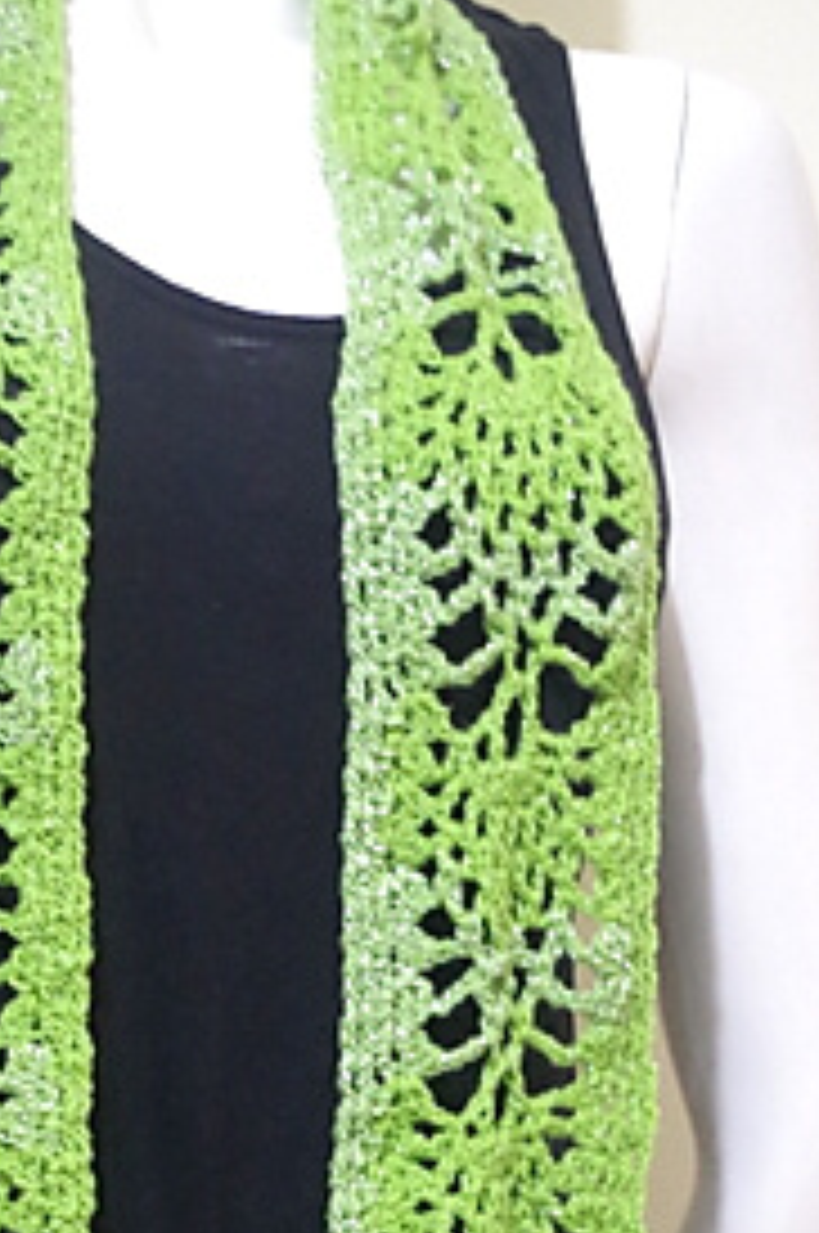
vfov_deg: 20.4
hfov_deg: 13.9
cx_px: 180
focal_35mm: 98
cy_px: 1138
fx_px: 3352
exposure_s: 1/5
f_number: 4
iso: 1600
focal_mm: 28.13
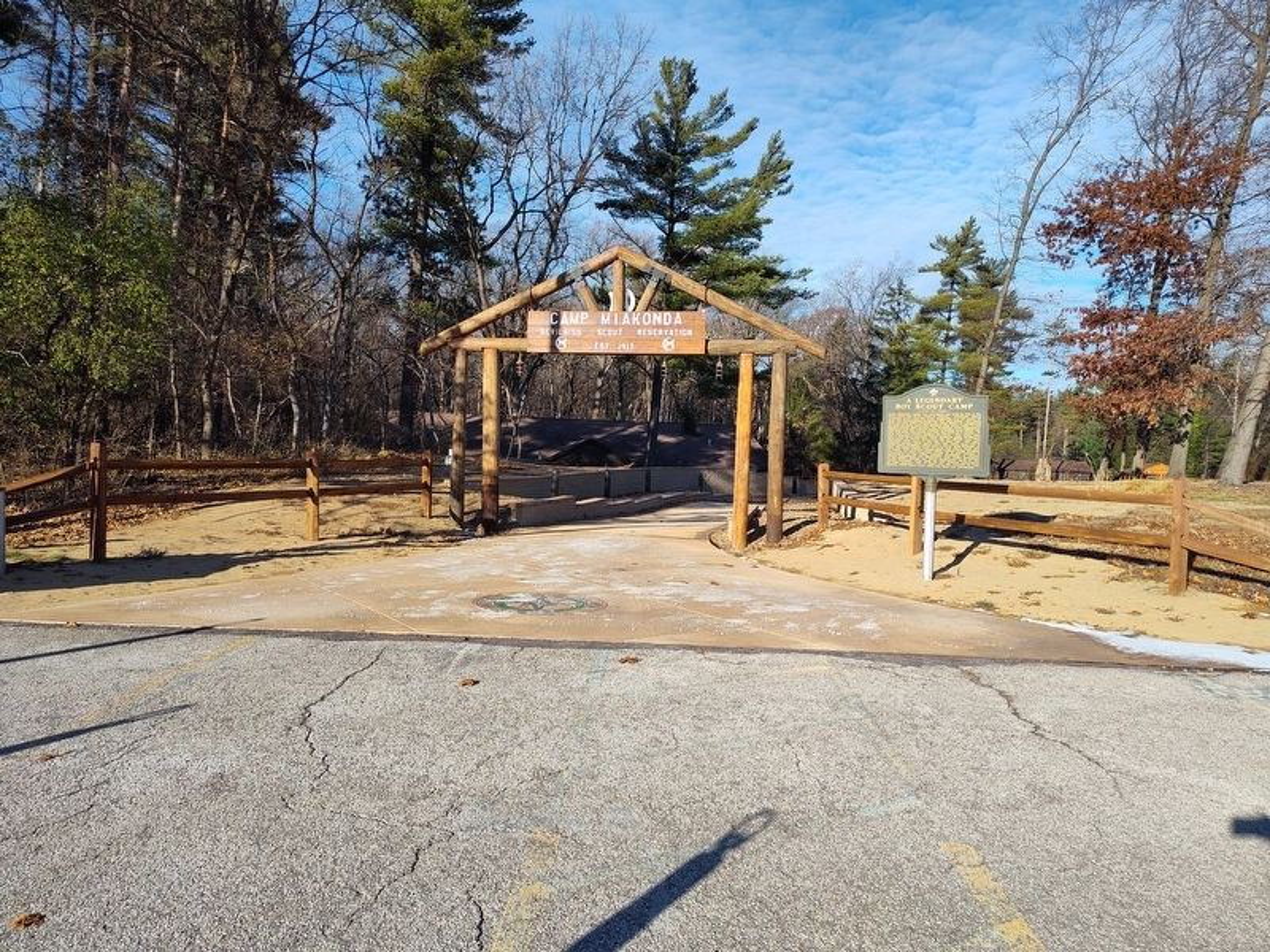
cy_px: 476
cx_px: 635
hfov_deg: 73.9
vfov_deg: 58.9
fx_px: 844
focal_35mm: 23
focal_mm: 5.56
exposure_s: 1/1073
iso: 100
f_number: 1.8
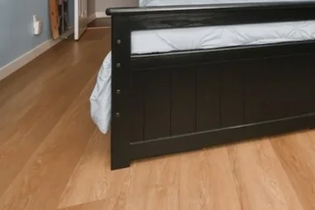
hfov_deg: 46.4
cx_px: 300
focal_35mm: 36
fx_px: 315
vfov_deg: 31.4
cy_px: -36
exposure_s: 1/60
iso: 200
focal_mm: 10
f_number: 8
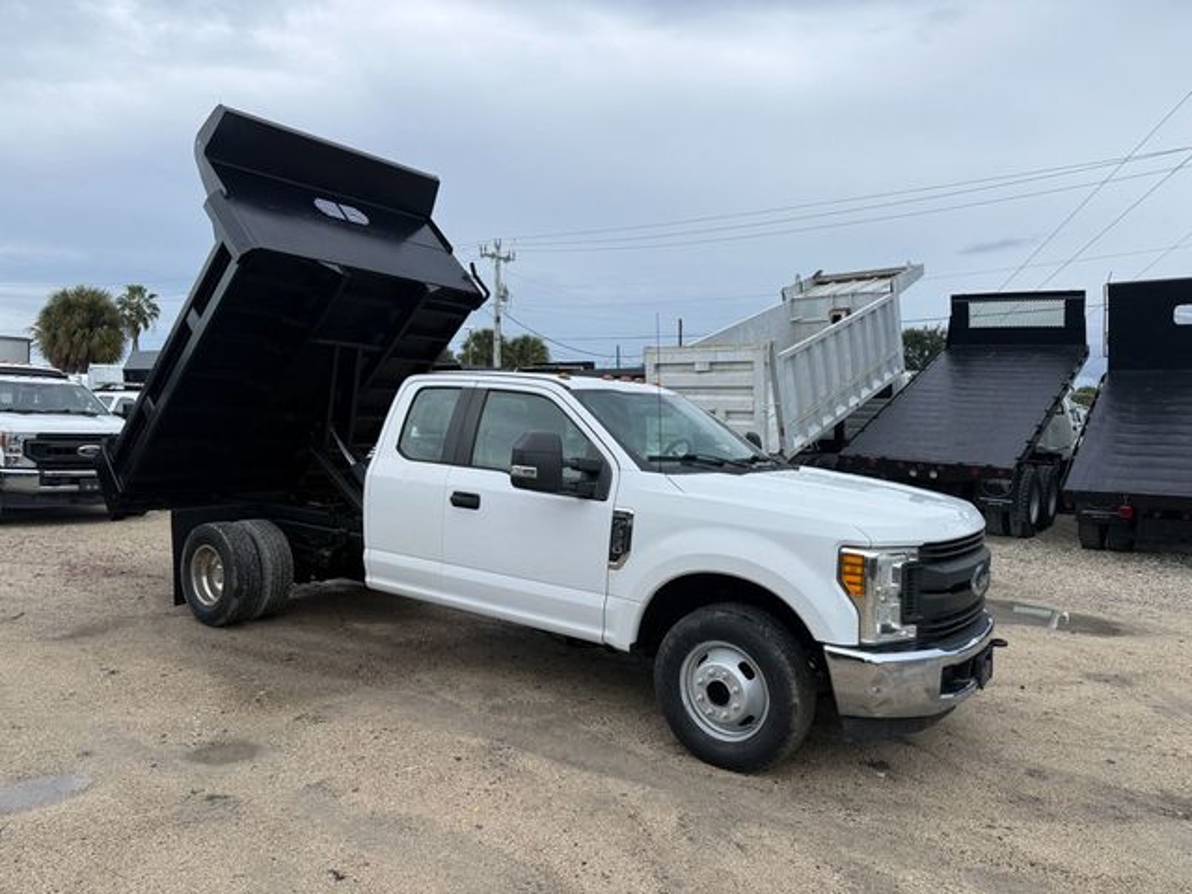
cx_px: 596
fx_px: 826
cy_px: 447
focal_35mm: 24
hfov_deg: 71.6
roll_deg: -0.7
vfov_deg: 56.8
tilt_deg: -1.1
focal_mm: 6.76
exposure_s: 1/2232
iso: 80
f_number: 1.78
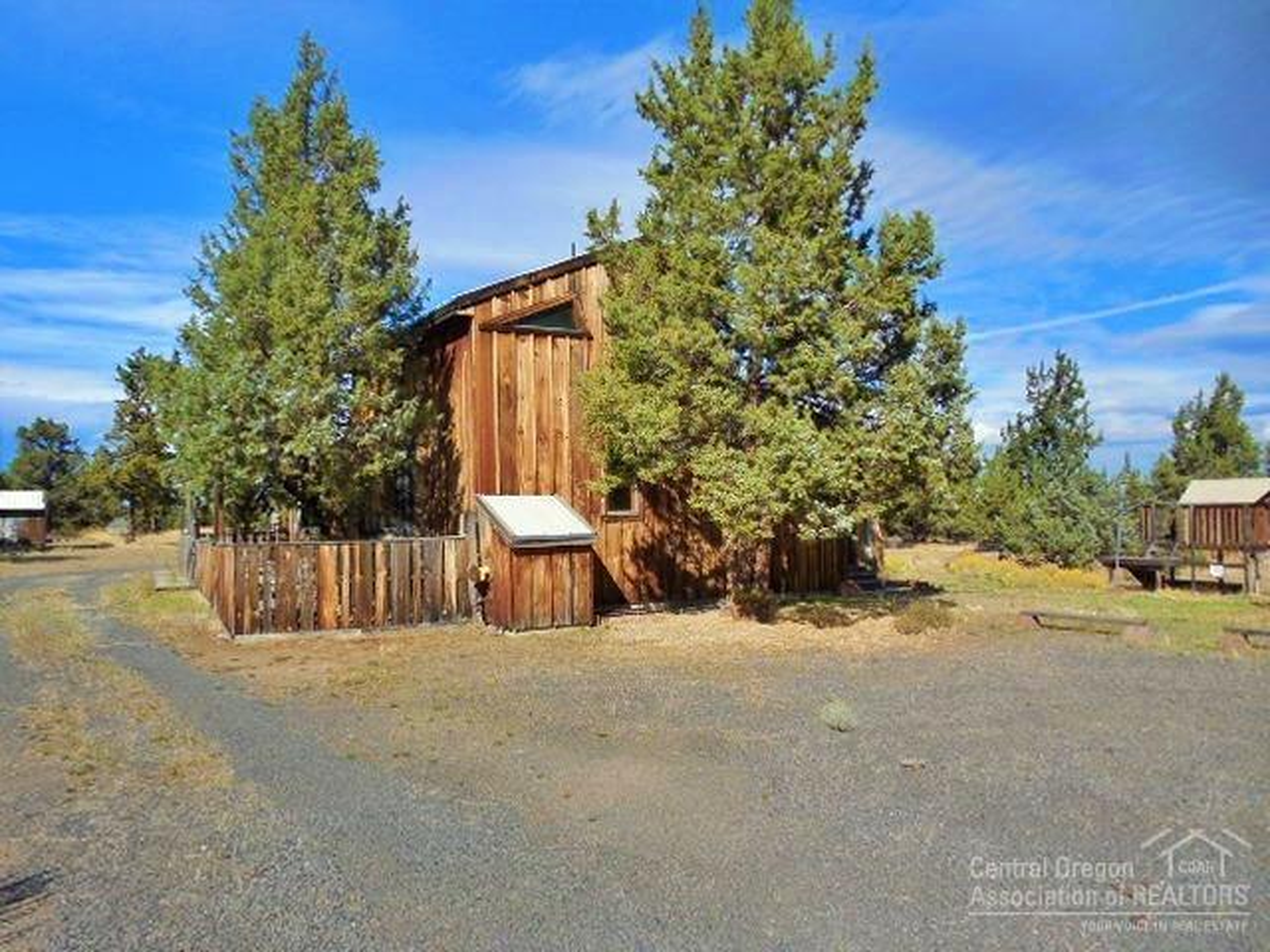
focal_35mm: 25
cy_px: 476
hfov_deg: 69.4
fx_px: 917
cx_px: 635
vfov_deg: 54.9
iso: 125
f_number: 3.3
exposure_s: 1/1250
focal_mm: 4.5
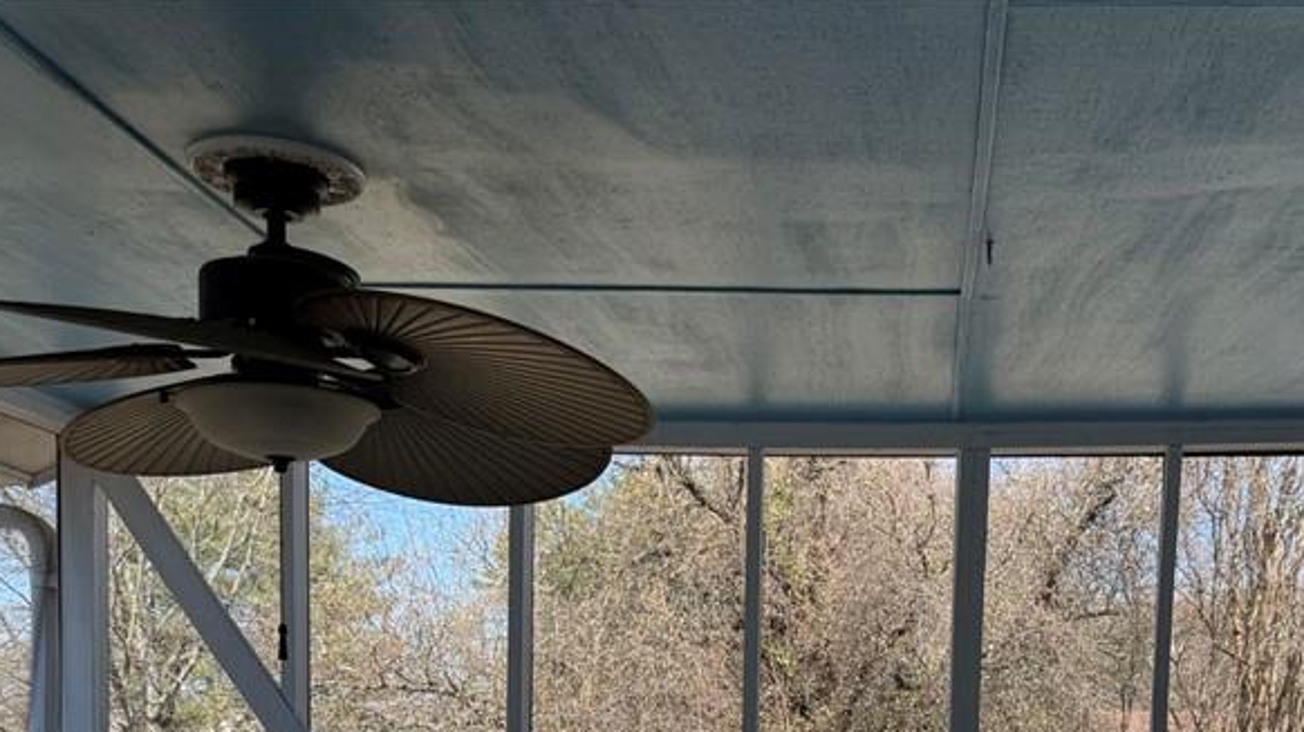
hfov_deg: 44.1
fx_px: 1590
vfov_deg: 23.9
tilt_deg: -3.0
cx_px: 847
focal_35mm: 46
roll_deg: -0.8
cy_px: 855
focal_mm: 6.76
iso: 80
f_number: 1.78
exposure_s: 1/1385
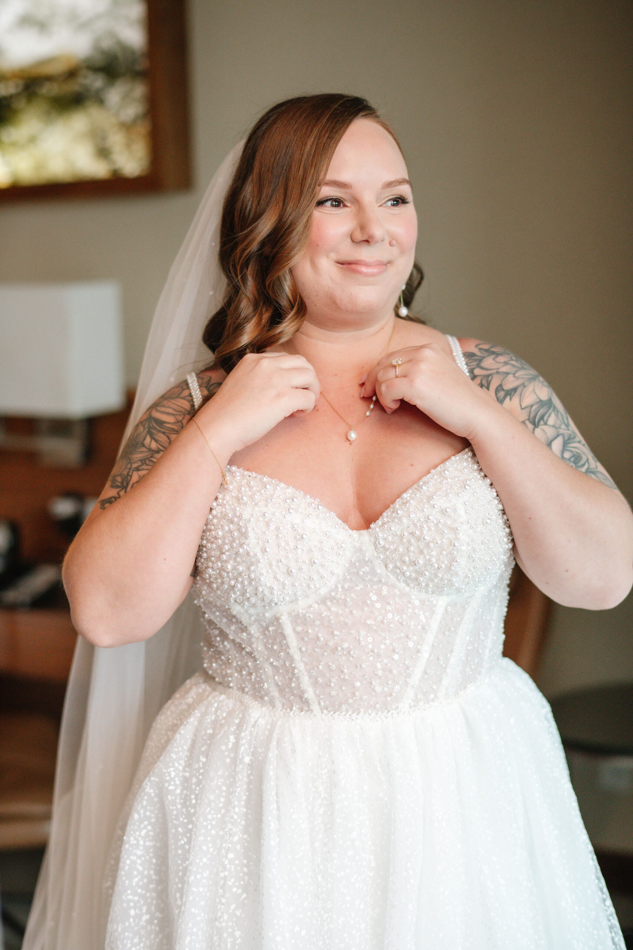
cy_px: 475
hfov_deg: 23.4
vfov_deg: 34.5
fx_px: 1529
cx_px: 316
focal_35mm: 58
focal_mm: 58
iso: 1600
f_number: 2.5
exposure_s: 1/200
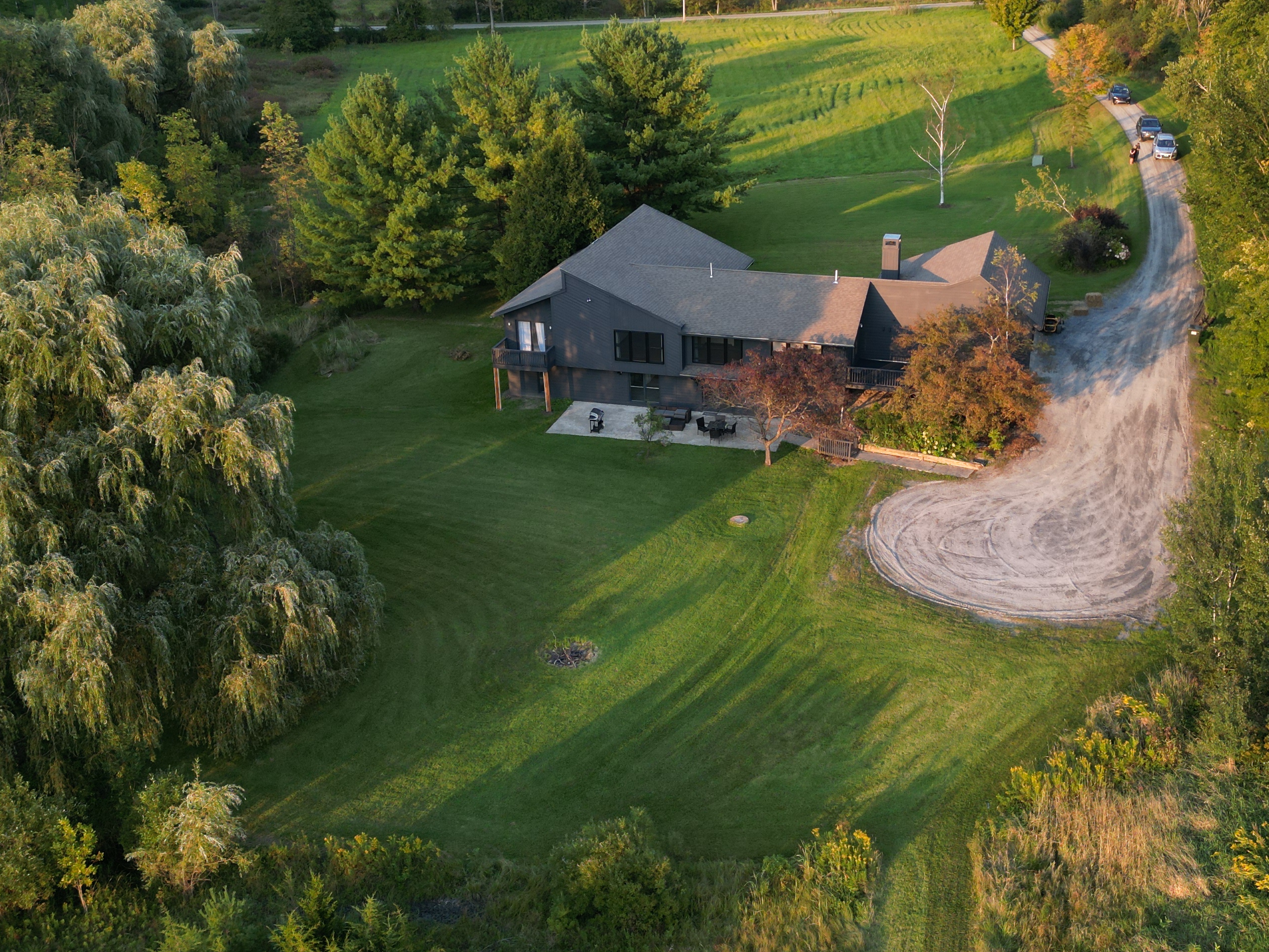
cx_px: 714
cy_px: 434
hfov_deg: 48.9
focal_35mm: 38
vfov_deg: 37.7
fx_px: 1393
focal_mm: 6.72
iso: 110
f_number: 1.7
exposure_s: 1/50
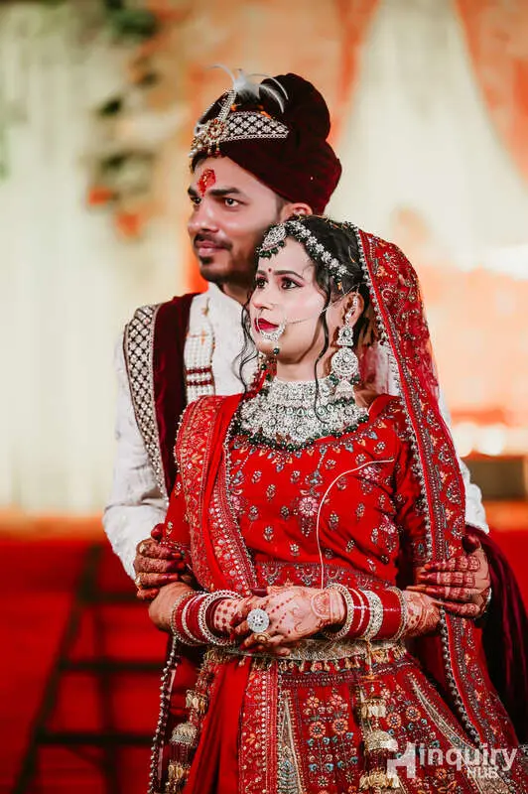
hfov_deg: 8.3
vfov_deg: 12.5
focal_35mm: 165
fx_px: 3636
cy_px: 397
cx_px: 264
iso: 500
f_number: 2.8
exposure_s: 1/320
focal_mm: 165
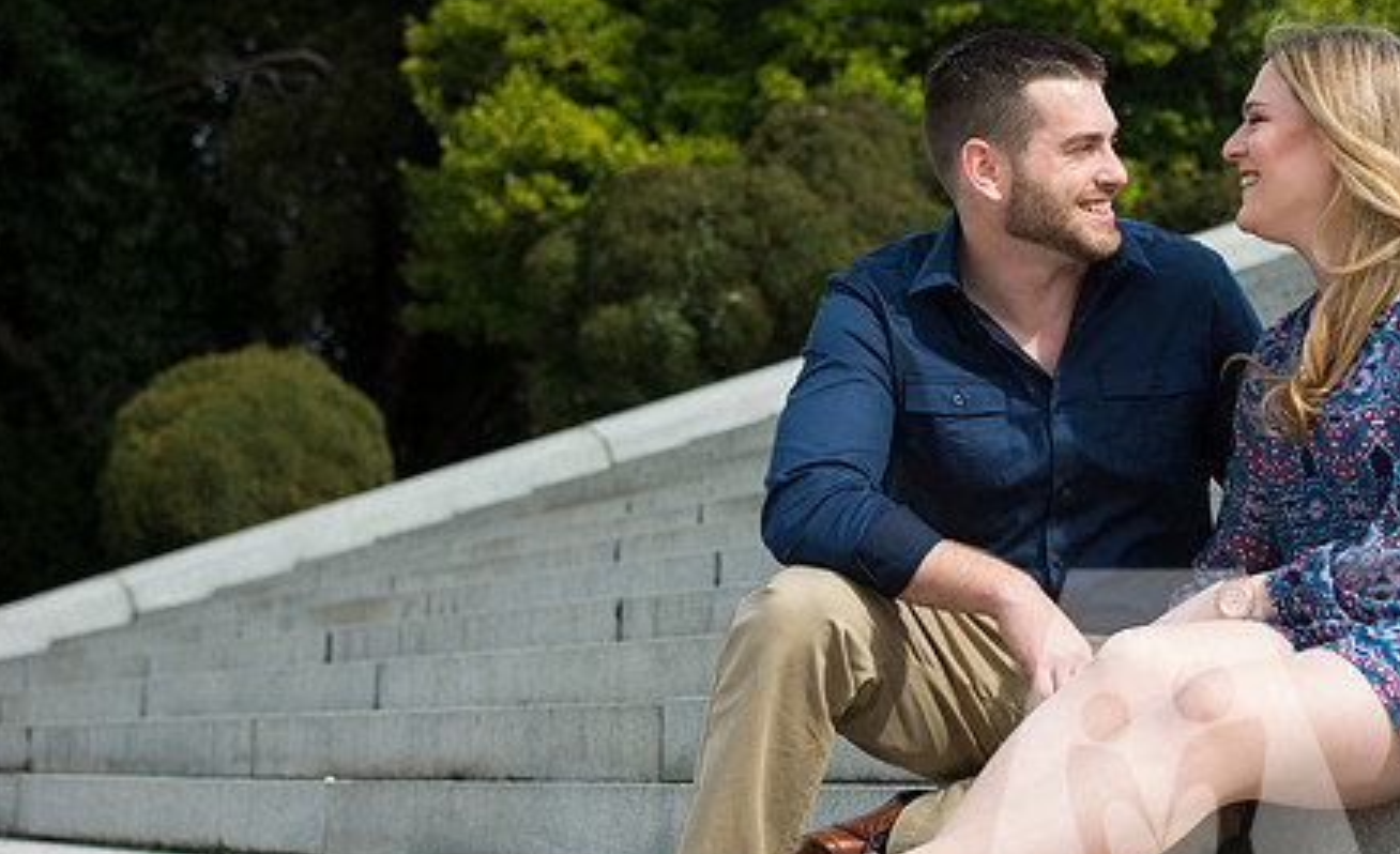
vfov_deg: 11.5
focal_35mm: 112
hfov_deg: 18.6
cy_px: 397
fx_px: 4245
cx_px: 1073
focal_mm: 70
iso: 160
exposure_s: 1/500
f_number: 5.6
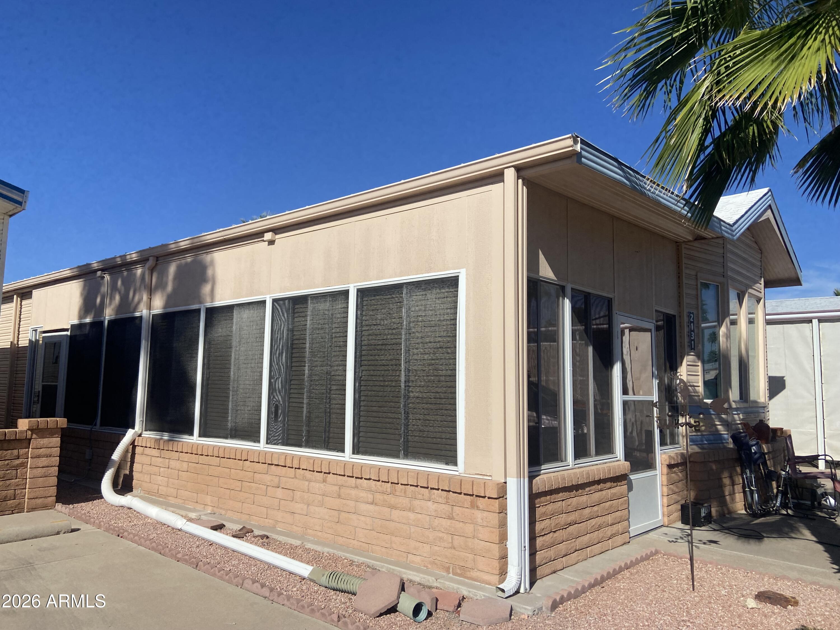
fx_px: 631
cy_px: 315
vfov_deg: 53.1
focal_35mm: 26
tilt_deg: +4.4
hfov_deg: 67.3
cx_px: 420
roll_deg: -0.8
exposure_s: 1/5236
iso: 32
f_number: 1.8
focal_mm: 4.25
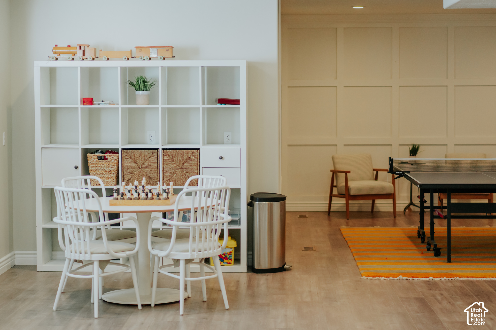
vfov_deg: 16.6
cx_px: 248
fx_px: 1130
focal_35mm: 82
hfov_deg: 24.8
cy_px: 165
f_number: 1.8
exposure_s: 1/320
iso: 400
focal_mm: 55
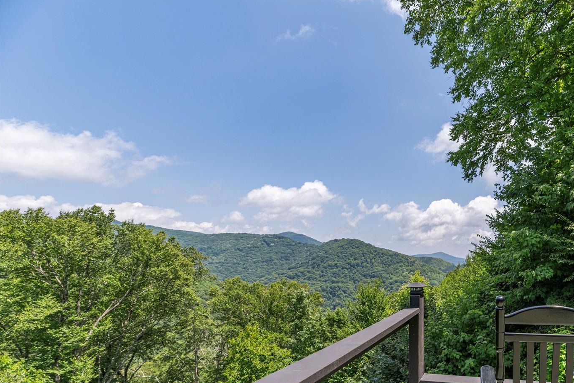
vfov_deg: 57.7
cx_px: 429
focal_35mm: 21
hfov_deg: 75.5
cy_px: 265
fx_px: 335
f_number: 7.1
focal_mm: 14
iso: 320
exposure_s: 1/800
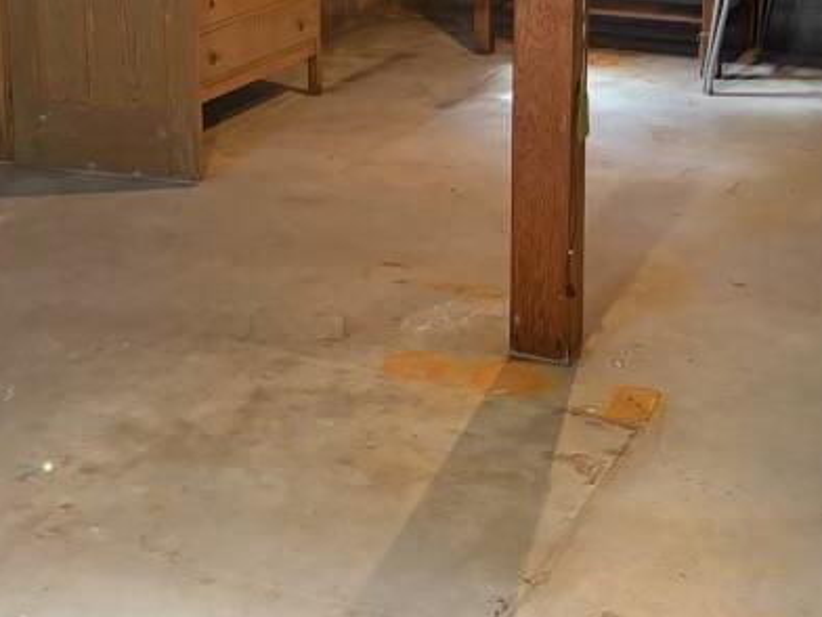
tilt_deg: -11.0
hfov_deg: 28.5
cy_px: 15
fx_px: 1615
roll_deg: +1.0
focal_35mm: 68
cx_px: 350
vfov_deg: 21.0
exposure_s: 1/60
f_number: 1.6
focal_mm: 5.96
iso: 400
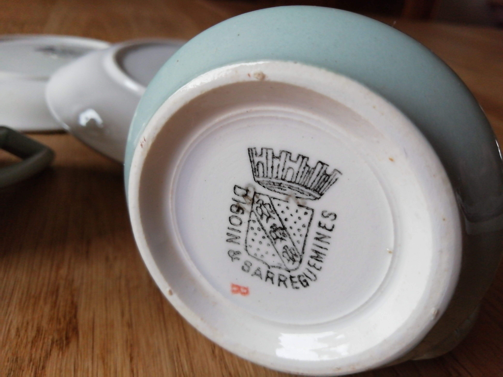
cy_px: 188
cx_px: 252
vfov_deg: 53.1
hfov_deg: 67.3
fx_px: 378
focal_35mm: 26
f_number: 2.2
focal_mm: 3.21
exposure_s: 1/33.3
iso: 320
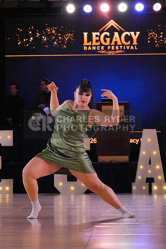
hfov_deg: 9.7
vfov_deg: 14.4
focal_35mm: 142
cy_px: 124
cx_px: 83
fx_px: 982
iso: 6400
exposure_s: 1/500
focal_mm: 142
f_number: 7.1
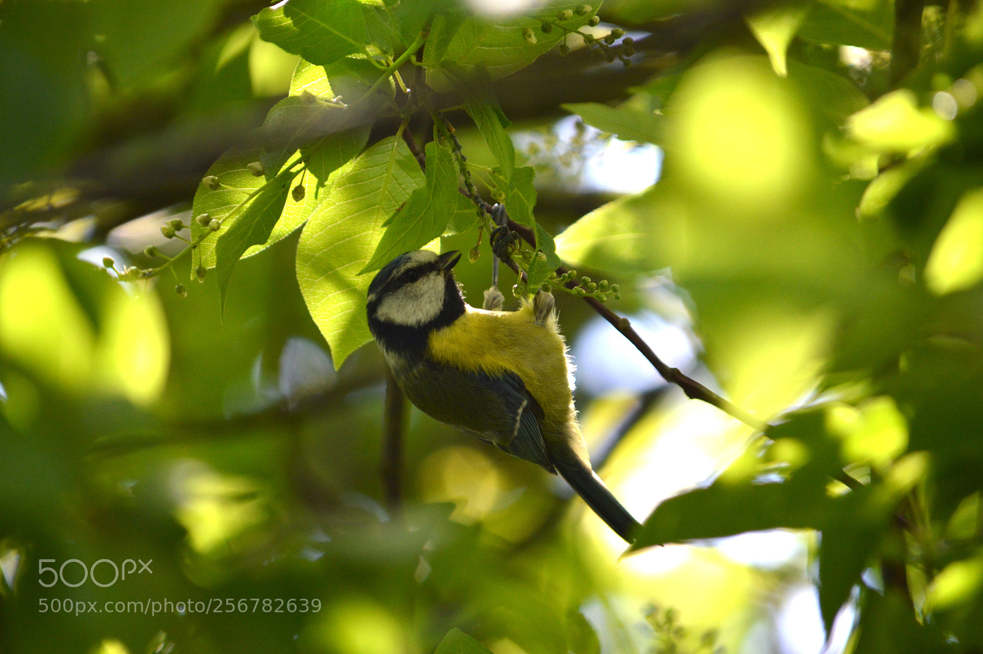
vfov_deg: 3.0
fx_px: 12277
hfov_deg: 4.6
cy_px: 327
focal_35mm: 450
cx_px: 492
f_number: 5.6
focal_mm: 300
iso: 640
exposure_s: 1/500
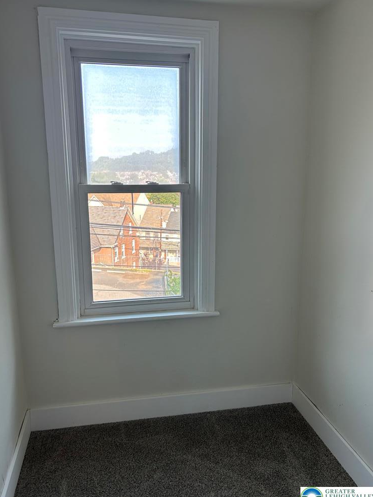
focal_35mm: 27
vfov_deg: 65.3
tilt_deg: -11.2
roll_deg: +0.1
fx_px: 388
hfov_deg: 51.4
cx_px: 184
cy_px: 254
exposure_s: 1/121
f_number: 1.5
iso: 50
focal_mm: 5.7
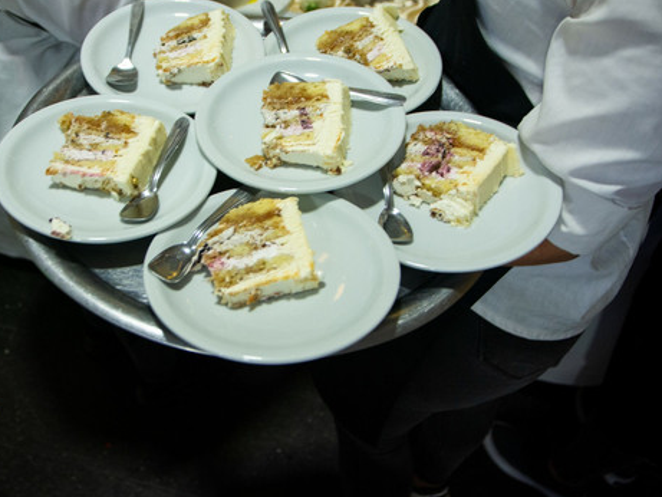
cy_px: 231
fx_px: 650
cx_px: 267
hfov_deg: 53.6
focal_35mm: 34
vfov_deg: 41.8
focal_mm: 17
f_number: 2.8
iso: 1000
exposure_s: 1/50
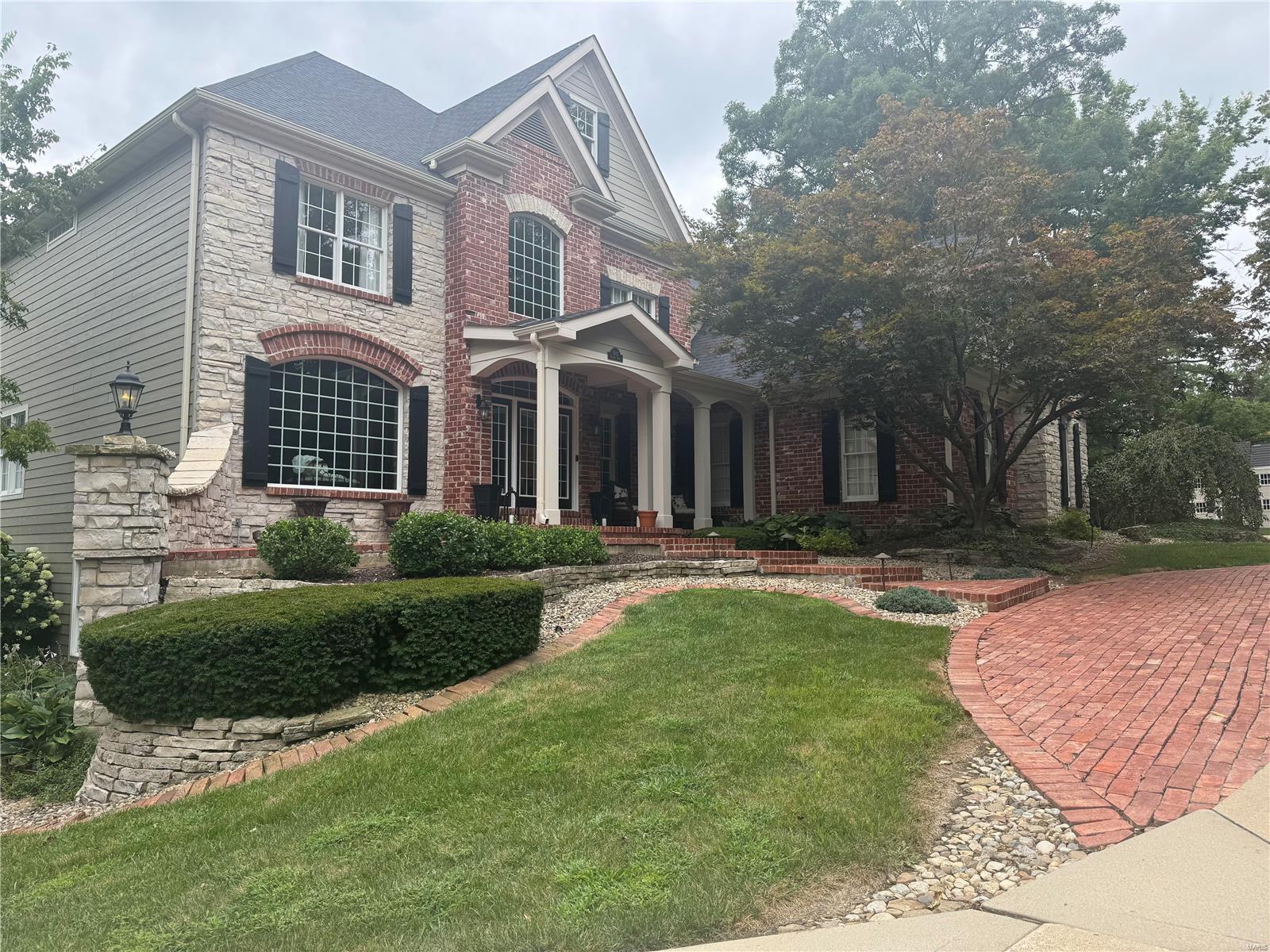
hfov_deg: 71.6
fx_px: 881
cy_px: 476
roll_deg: +0.9
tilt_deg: +5.6
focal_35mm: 24
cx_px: 635
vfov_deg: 56.8
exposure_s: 1/495
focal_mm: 6.76
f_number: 1.78
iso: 80
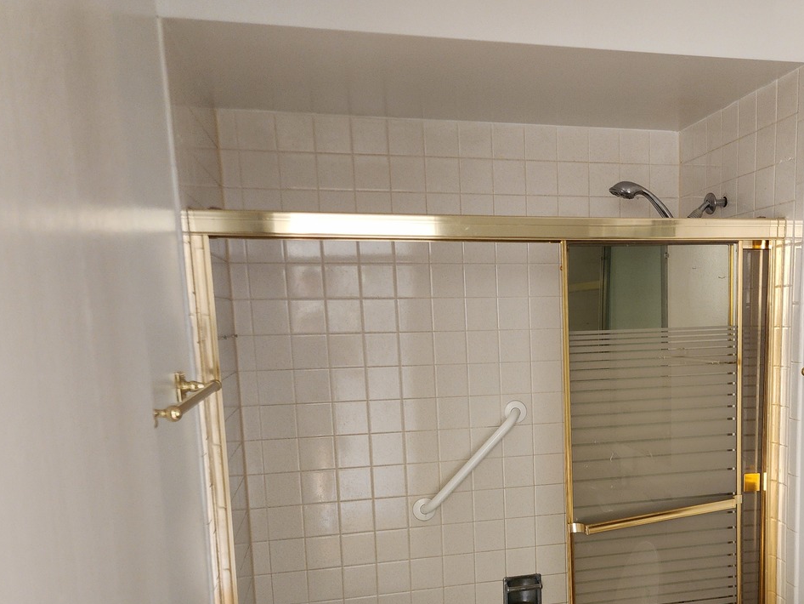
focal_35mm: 35
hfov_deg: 51.0
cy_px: 446
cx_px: 576
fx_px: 813
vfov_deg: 39.7
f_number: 1.8
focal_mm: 6.4
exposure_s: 1/30
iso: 400
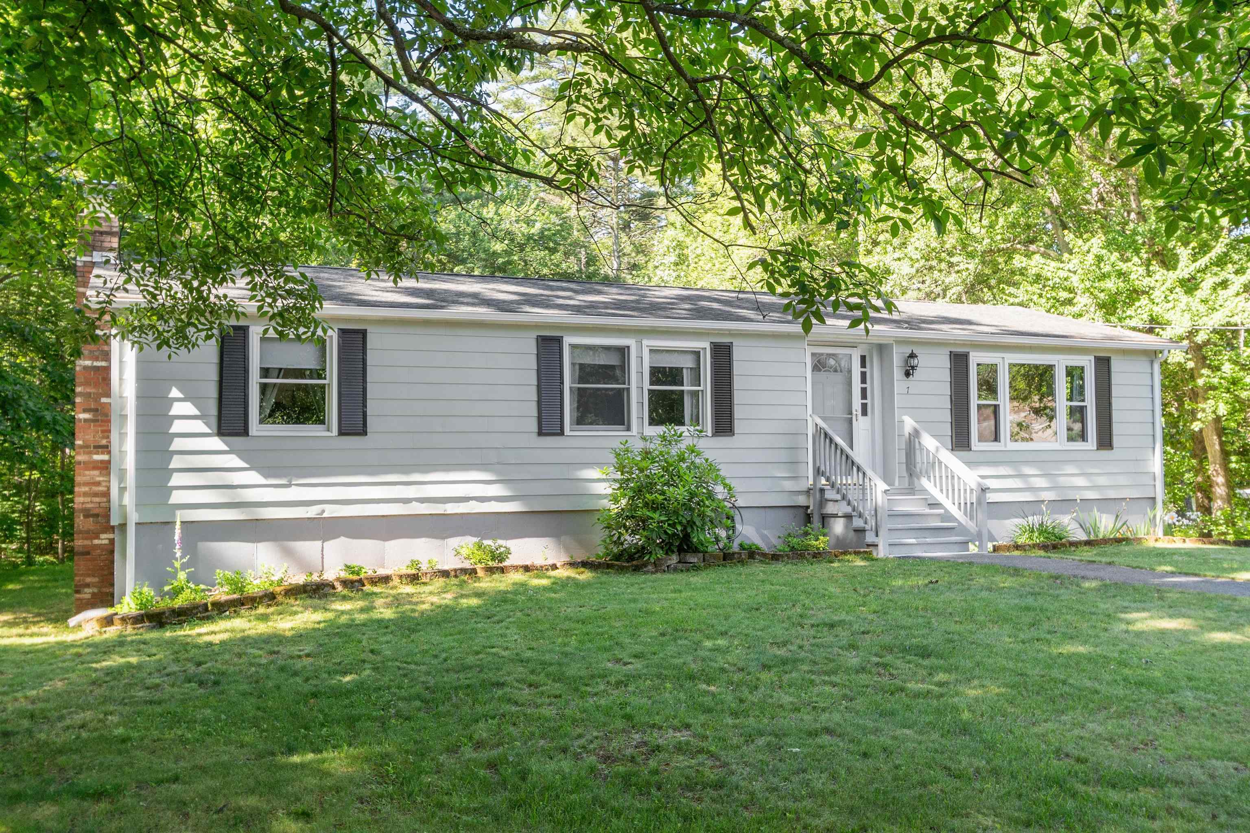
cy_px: 416
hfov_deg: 57.2
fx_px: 1146
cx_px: 625
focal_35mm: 33
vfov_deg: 40.0
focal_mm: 22
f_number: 8
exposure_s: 1/60
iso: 250
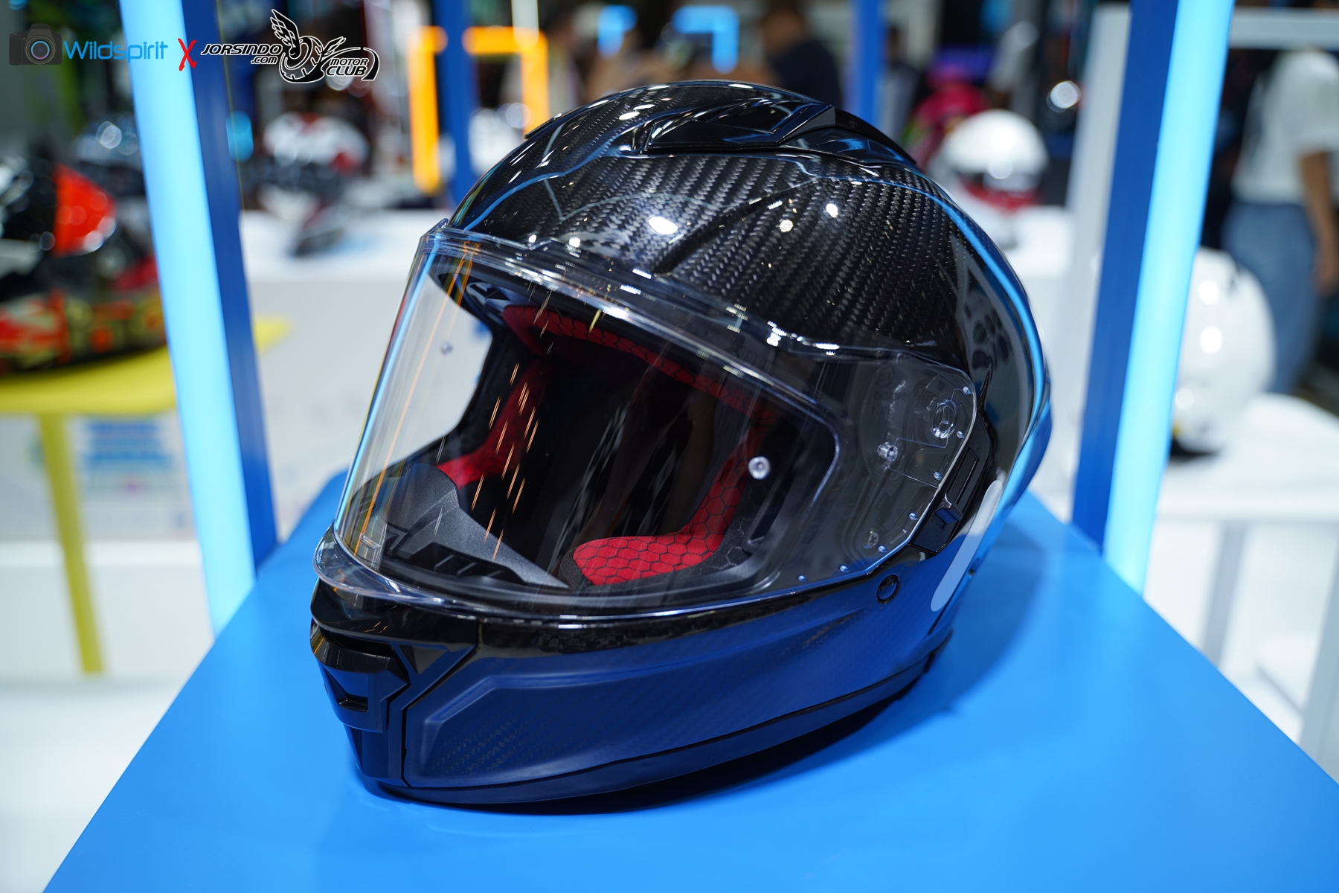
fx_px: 1041
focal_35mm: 28
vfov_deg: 46.4
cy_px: 446
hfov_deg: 65.5
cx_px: 670
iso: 100
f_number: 2.8
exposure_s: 1/320
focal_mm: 28
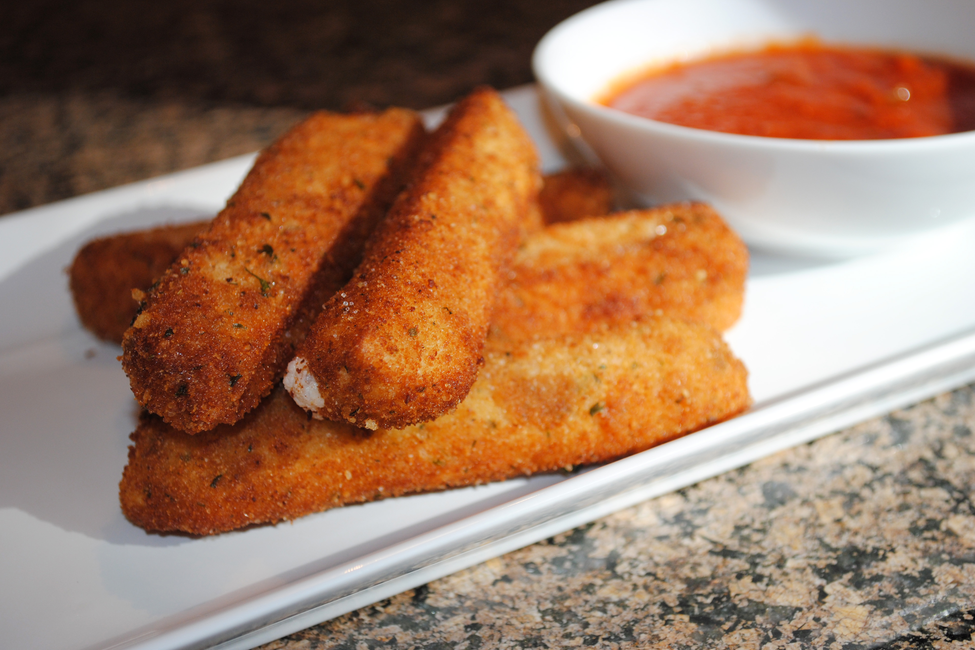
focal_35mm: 67
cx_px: 488
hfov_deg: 30.1
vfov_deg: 20.3
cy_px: 327
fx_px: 1814
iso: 200
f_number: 5.3
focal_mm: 44
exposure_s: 1/80
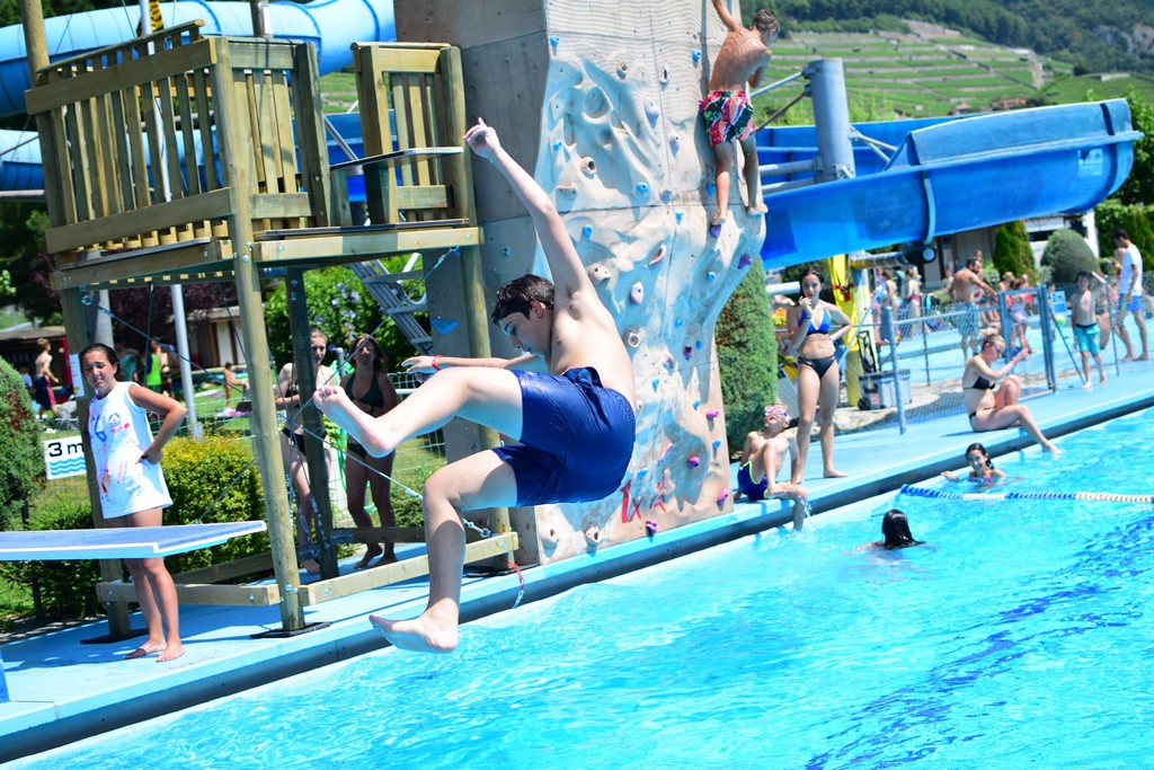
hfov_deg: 37.8
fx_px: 1683
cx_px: 577
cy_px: 385
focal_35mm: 52
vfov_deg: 25.8
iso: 100
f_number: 2.8
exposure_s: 1/1250
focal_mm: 35
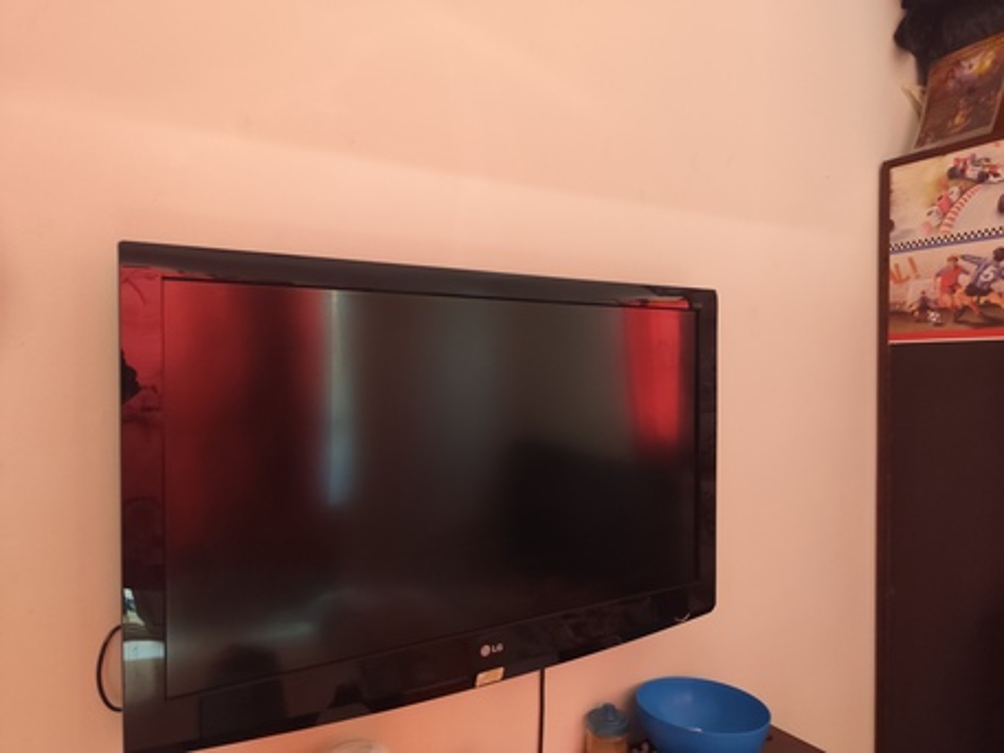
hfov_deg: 73.9
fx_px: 667
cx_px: 502
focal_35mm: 23
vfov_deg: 58.9
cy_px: 376
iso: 2500
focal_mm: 6.19
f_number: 1.65
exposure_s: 1/16.7
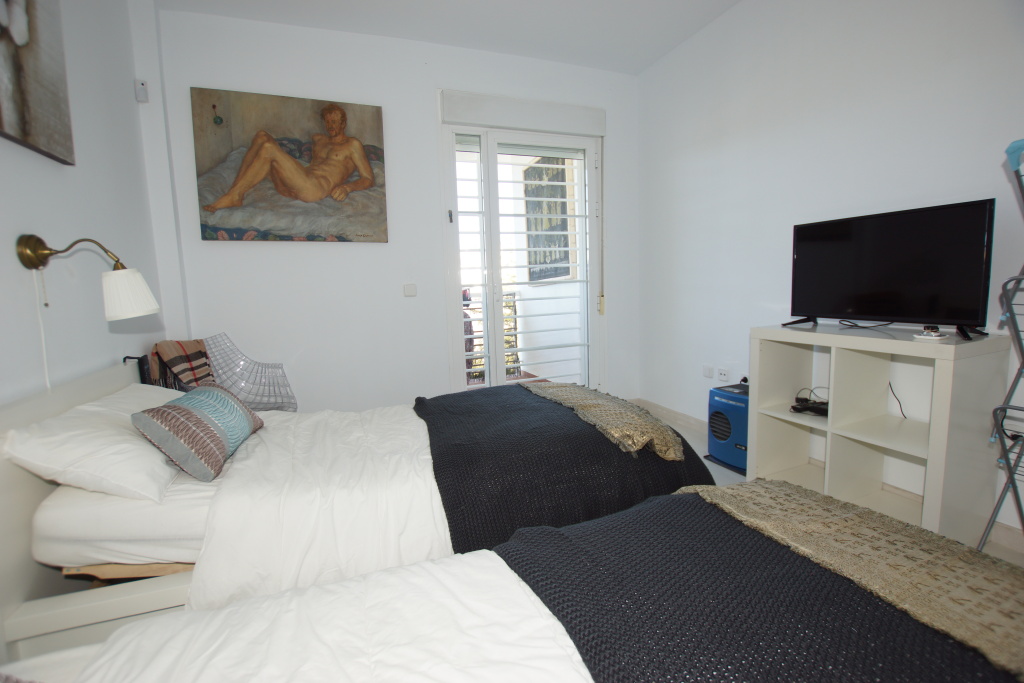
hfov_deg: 100.4
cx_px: 512
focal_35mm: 15
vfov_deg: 77.3
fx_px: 427
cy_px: 342
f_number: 4
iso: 125
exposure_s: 1/60
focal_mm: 10
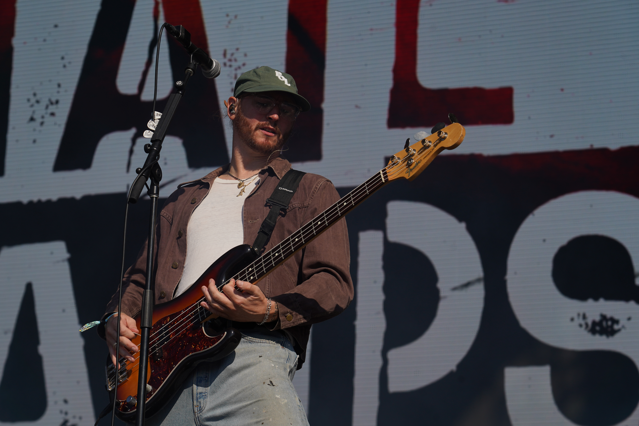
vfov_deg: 13.0
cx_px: 320
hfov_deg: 19.5
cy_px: 213
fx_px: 1864
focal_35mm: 105
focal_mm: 105
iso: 100
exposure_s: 1/800
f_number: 8
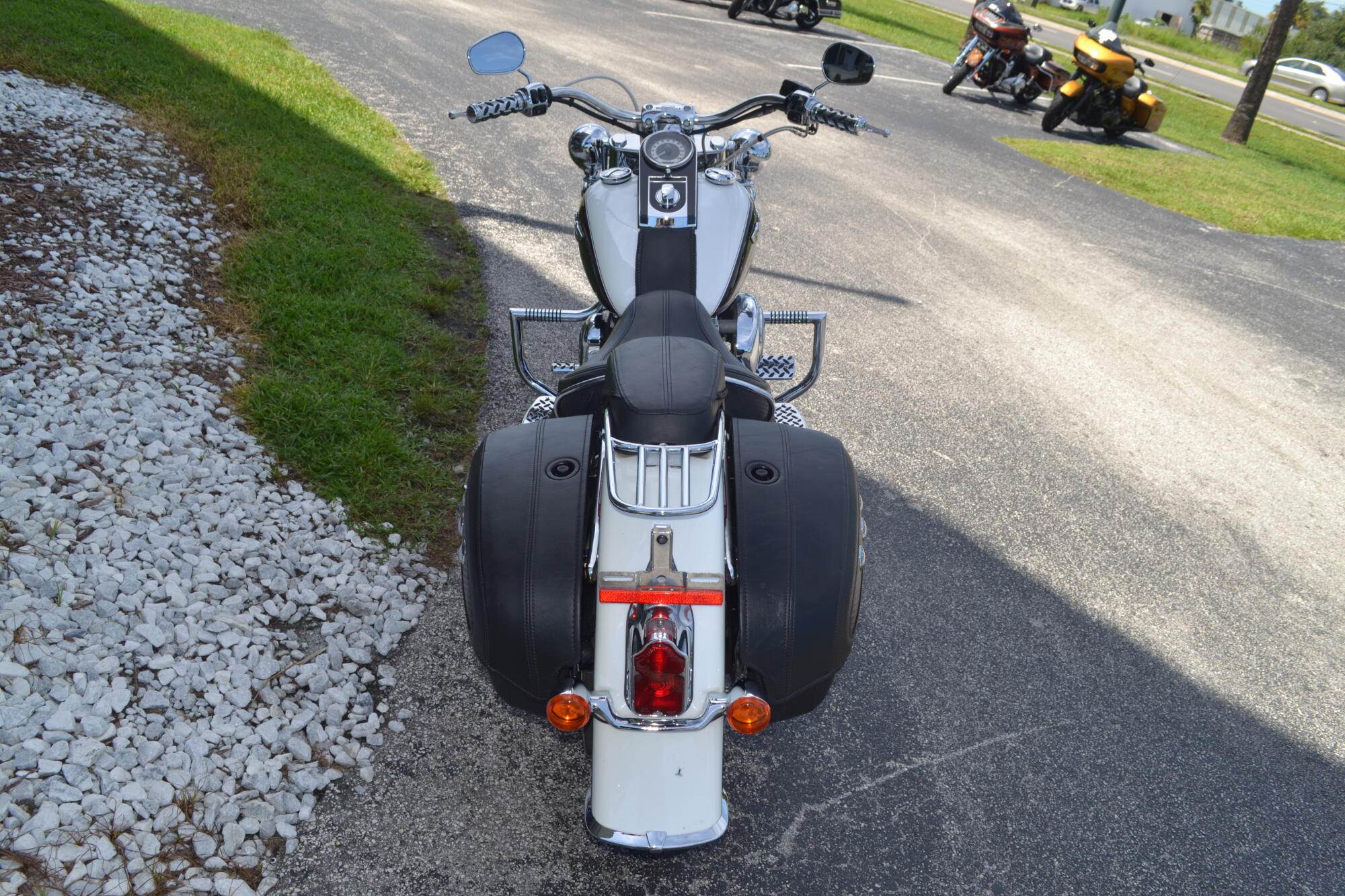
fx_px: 1121
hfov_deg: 61.9
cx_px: 672
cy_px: 448
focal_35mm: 30
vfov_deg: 43.6
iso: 100
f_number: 8
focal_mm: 20
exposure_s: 1/200
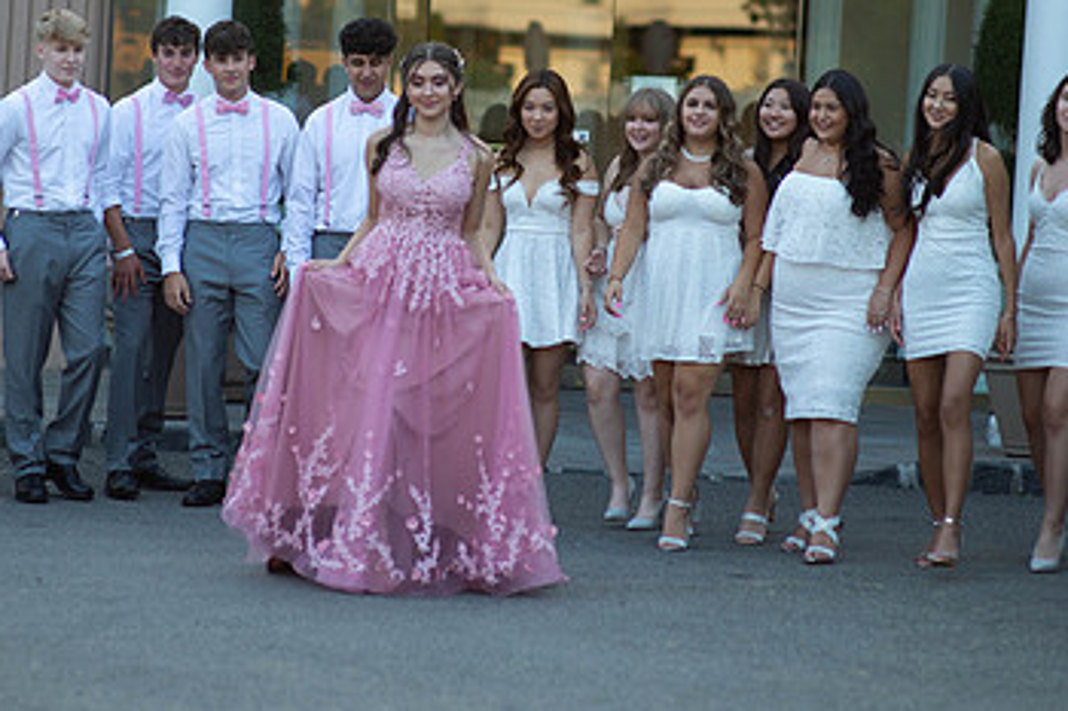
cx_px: 488
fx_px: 4181
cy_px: 140
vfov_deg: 9.7
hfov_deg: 14.6
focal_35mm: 141
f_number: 2
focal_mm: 85
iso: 250
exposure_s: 1/1000
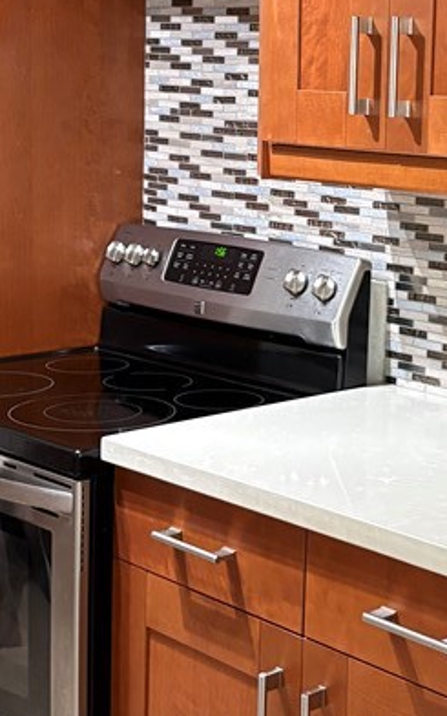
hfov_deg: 17.8
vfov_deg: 28.4
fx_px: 1403
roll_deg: -1.6
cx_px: 407
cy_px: 241
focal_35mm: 72
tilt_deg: -6.4
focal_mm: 5.96
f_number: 1.6
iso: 320
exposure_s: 1/60
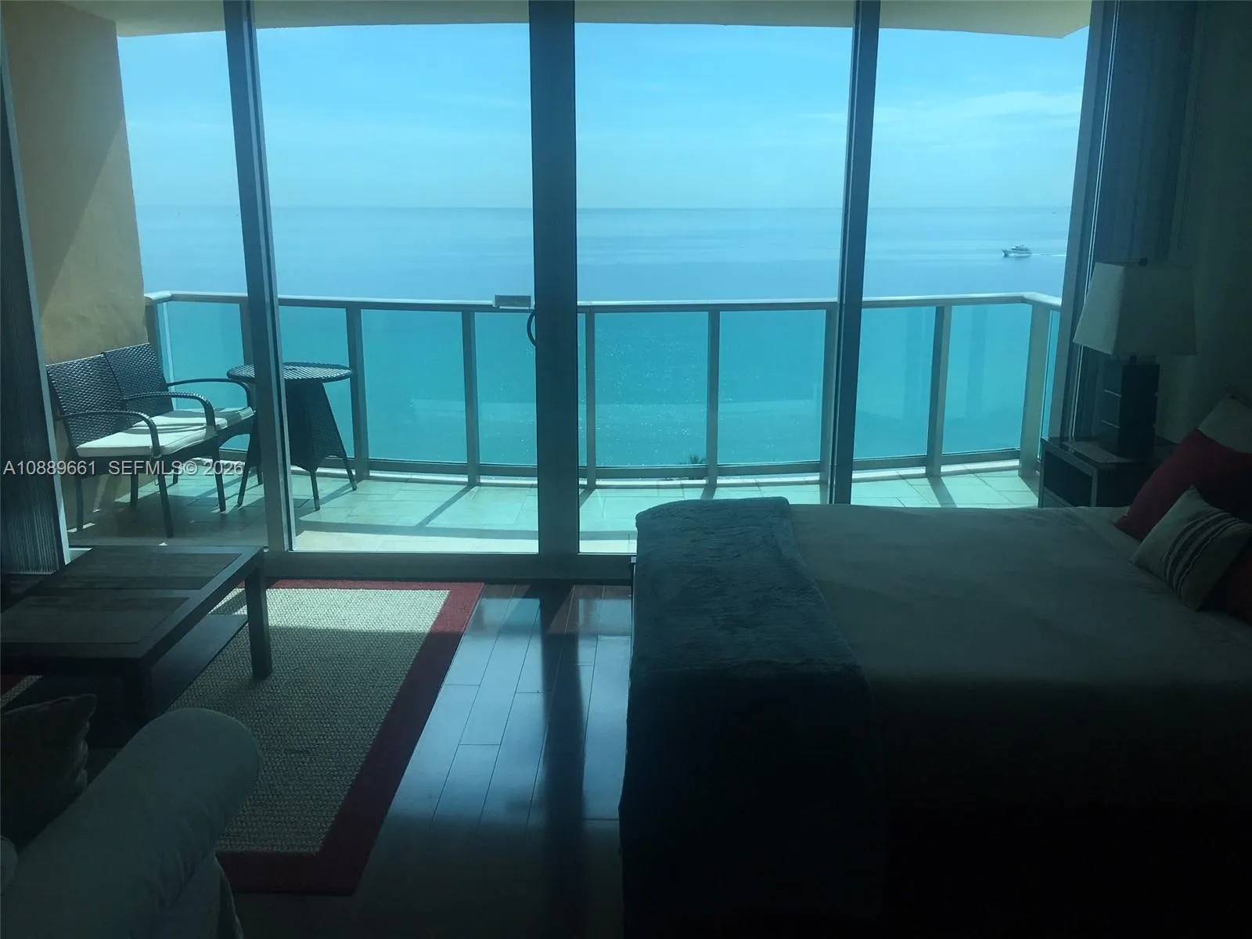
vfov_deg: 48.2
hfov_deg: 61.7
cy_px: 470
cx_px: 626
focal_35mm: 29
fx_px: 1049
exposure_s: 1/1183
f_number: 2.2
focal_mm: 4.15
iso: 25
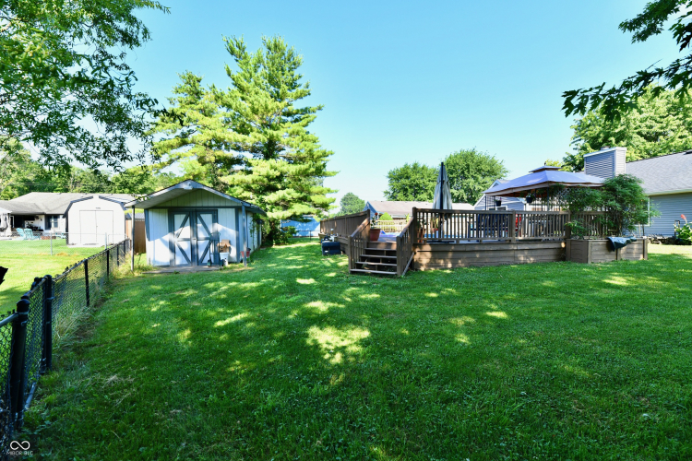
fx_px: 269
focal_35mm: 14
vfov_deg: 81.2
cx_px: 346
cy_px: 230
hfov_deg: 104.3
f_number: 9
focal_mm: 14
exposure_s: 1/320
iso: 640
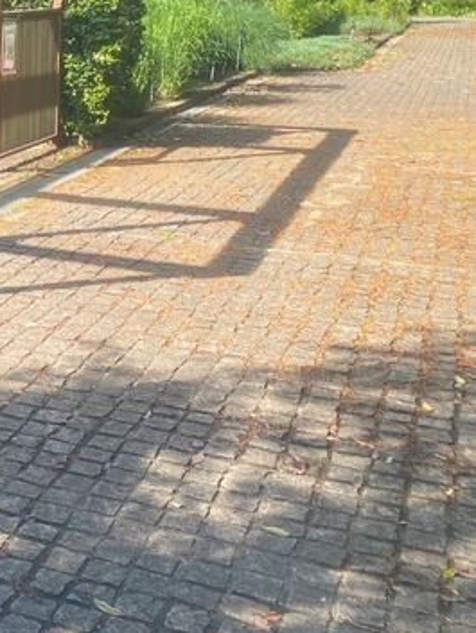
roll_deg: +0.4
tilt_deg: -7.5
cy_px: 112
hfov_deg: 20.8
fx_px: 1099
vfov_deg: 31.2
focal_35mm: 60
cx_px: -236
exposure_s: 1/604
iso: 32
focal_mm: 4.25
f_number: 1.8
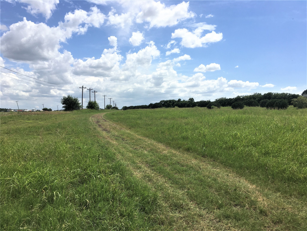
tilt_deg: +1.1
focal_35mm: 29
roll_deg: +0.2
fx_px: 257
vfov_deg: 48.2
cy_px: 116
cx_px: 154
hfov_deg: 61.7
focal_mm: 4.15
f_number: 2.2
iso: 25
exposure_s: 1/2481
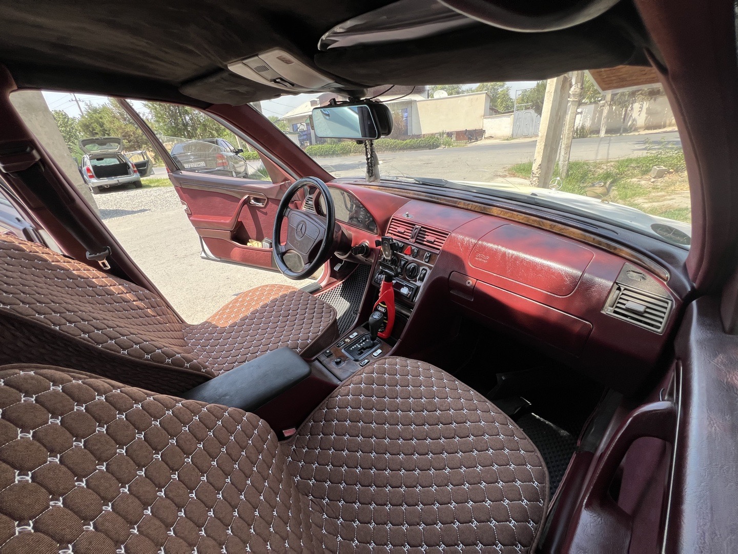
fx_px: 277
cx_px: 369
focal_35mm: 13
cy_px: 277
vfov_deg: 89.9
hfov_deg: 106.2
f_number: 1.8
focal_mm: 1.57
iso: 32
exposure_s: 1/227
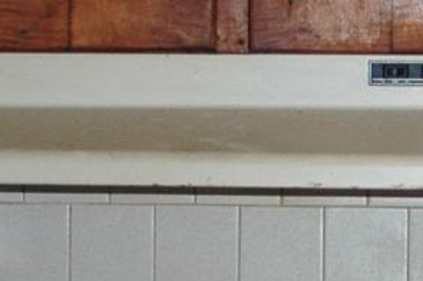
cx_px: 840
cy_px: 207
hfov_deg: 7.9
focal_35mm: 250
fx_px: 2934
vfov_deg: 5.5
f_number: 3.8
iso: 200
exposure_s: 1/60
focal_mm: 24
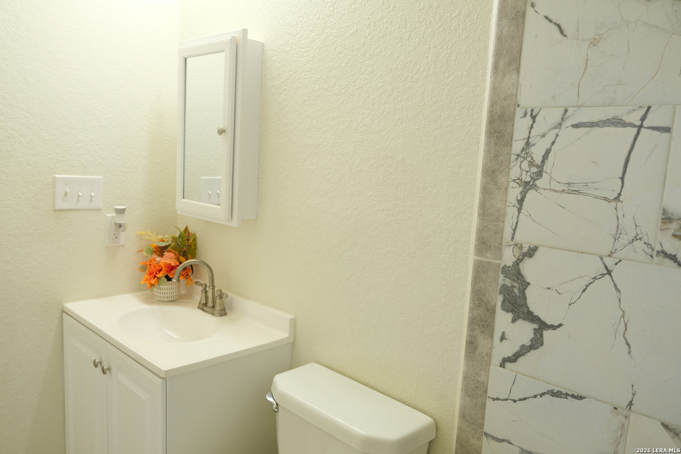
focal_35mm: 27
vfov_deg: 47.9
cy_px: 227
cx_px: 340
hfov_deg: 67.4
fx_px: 511
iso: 320
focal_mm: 18
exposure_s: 1/75
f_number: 3.2
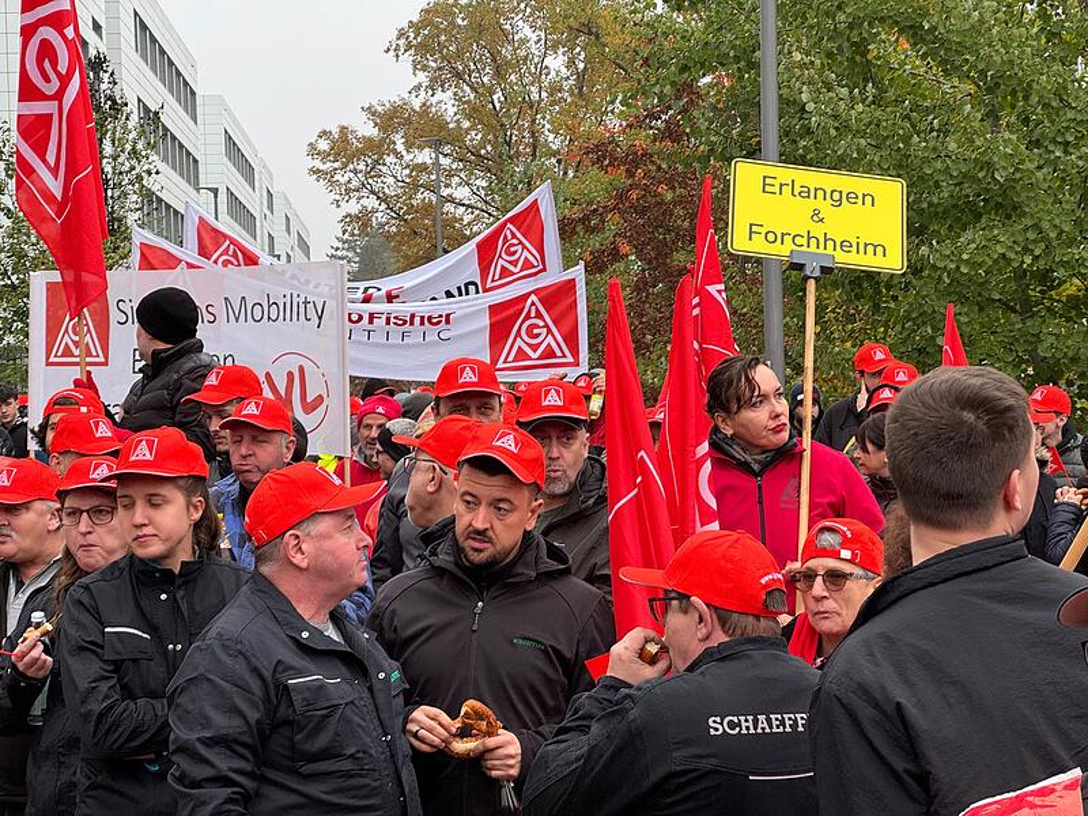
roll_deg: +1.7
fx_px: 2420
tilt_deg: +0.7
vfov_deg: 19.1
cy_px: 408
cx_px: 544
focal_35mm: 77
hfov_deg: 25.3
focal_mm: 9
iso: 64
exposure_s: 1/99
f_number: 2.8
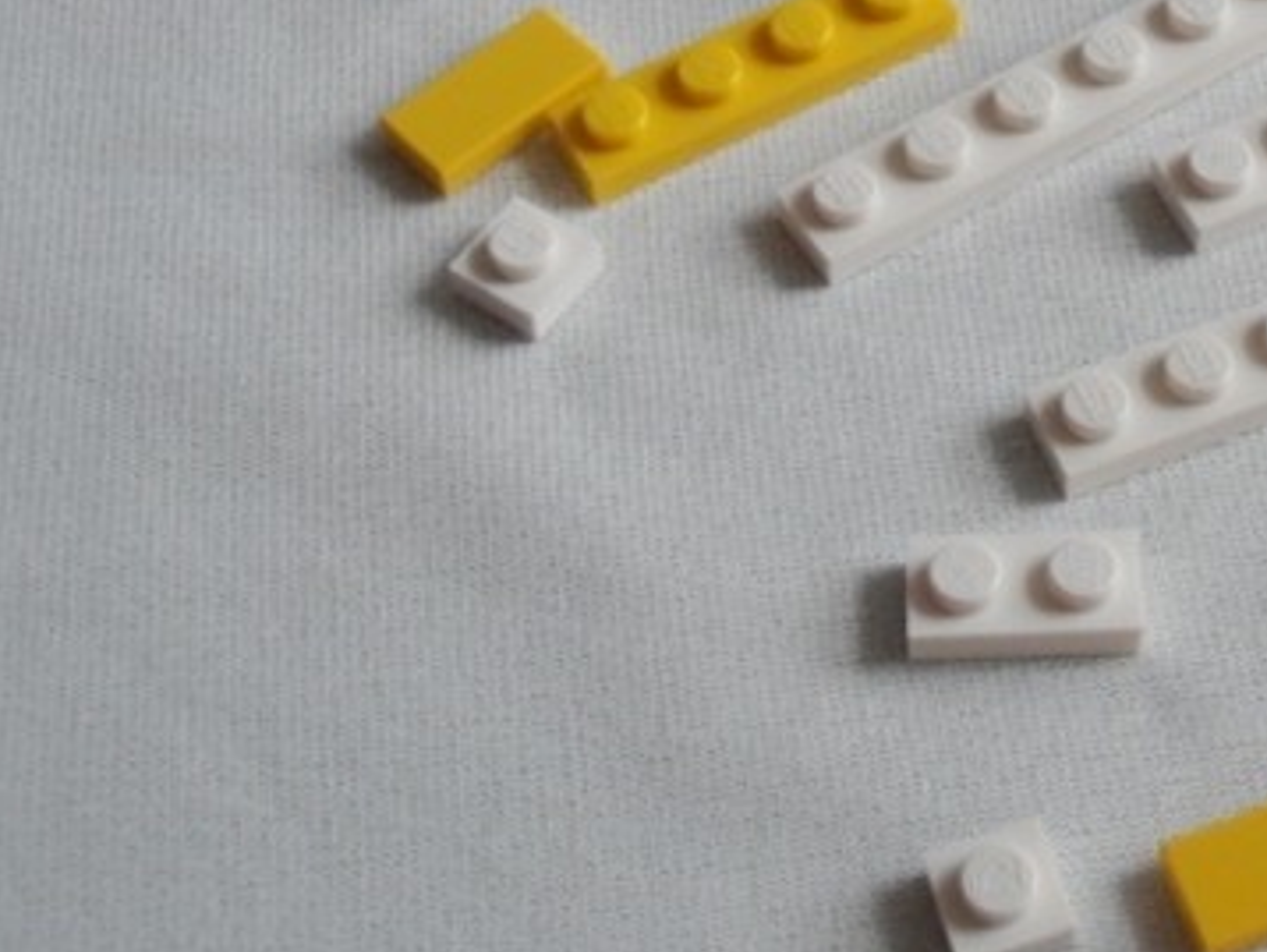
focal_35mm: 93
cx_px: 1161
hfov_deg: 20.6
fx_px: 3406
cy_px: -27
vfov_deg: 15.6
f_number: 3.9
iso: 80
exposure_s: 1/250
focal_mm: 6.61
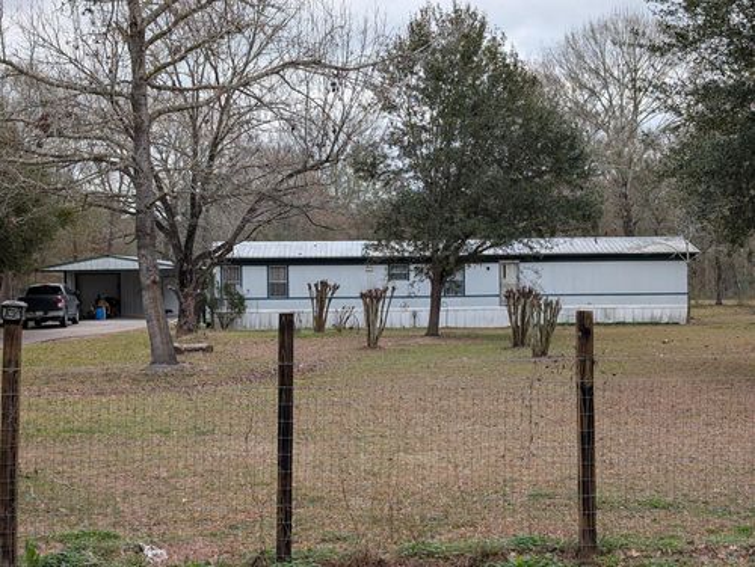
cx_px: 378
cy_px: 284
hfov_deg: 38.9
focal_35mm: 49
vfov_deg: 29.7
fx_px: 1070
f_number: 1.68
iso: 23
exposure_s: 1/723
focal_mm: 6.9
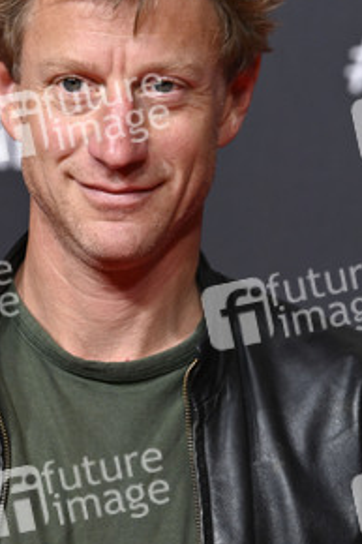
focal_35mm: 269
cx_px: 128
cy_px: 212
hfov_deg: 5.1
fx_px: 4062
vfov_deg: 7.7
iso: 1250
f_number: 5
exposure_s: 1/320
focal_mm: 195
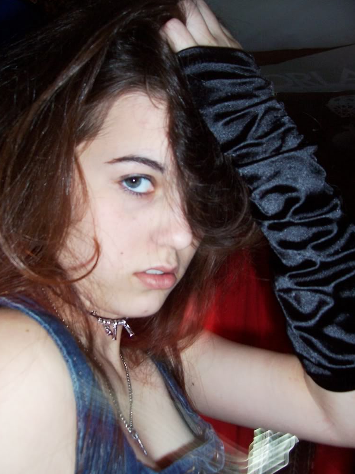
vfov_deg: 52.6
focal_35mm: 35
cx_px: 178
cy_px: 233
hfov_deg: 40.7
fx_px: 479
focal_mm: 5.6
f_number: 2.7
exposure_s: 1/2
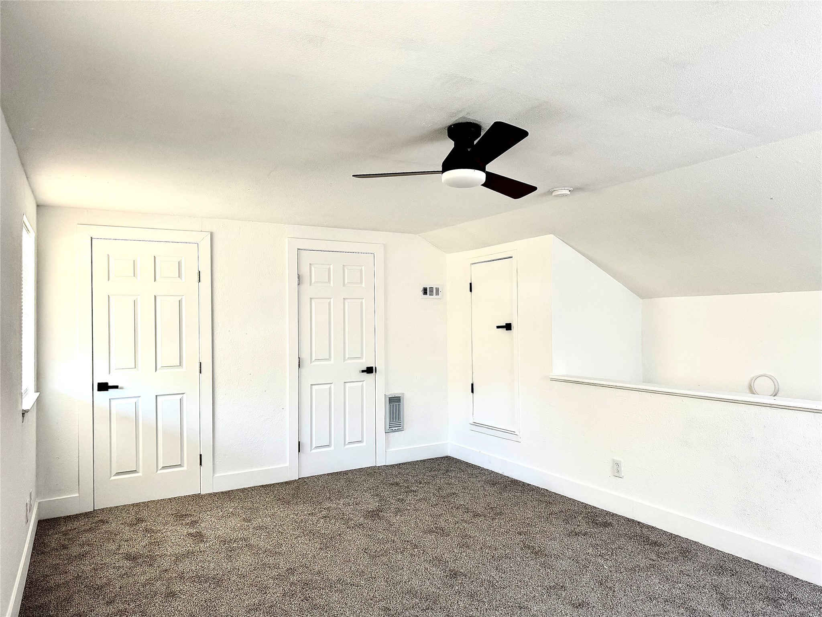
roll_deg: +0.8
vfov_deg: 56.8
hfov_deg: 71.6
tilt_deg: +0.4
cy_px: 308
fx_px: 570
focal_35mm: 24
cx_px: 411
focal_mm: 6.76
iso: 200
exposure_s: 1/112
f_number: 1.78
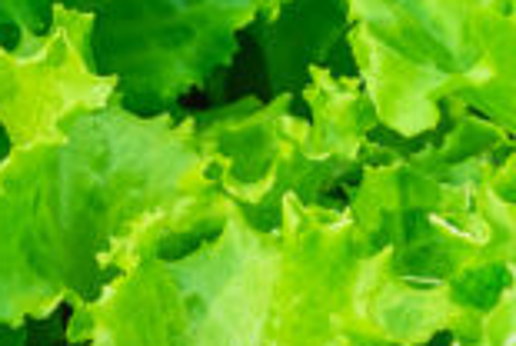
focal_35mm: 121
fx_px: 1738
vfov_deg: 11.4
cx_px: 236
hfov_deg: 16.9
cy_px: 180
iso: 200
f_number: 5.6
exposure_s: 1/210
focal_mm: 18
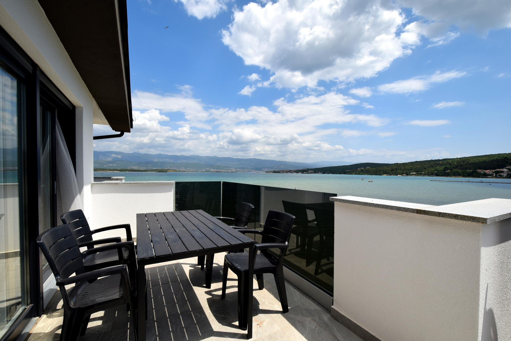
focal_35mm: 15
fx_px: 213
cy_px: 170
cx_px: 256
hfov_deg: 100.4
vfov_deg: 77.3
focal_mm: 10
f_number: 10
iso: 200
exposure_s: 1/400
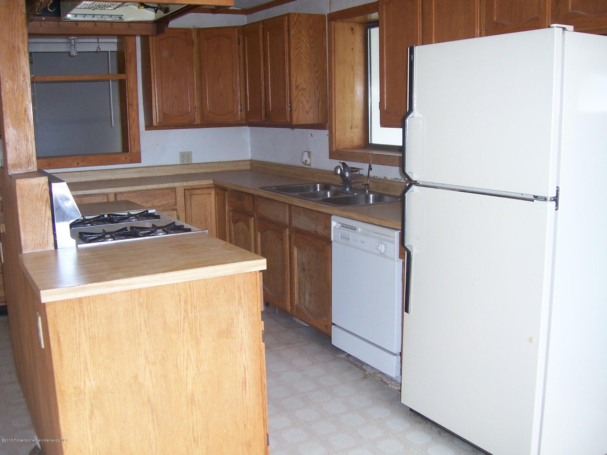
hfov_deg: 51.4
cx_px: 304
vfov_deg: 39.7
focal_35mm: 36
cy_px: 228
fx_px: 631
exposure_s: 1/60
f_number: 3
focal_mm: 6
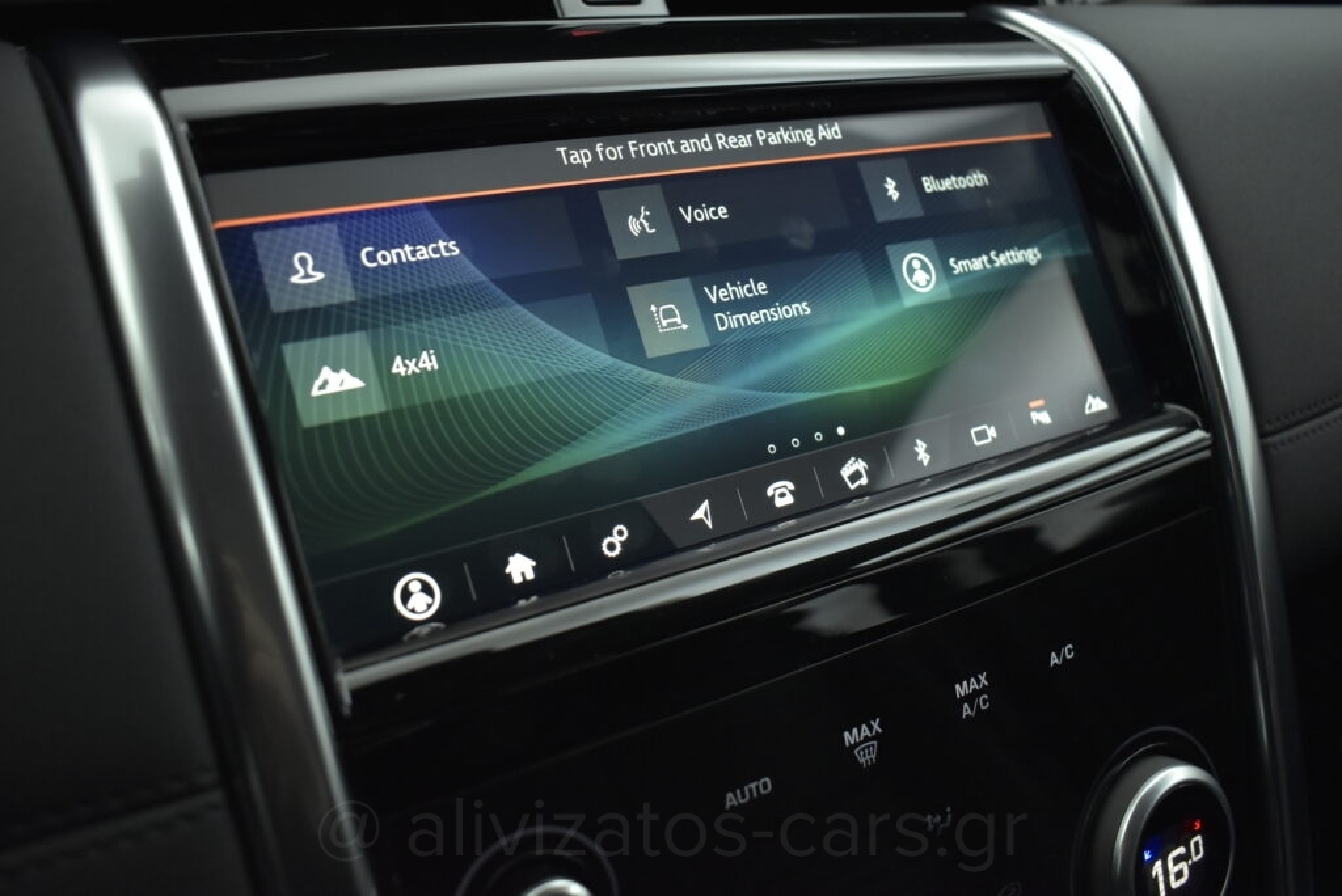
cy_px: 448
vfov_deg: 41.8
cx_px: 671
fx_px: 1175
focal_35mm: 32
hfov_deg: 59.5
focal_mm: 21
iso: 1600
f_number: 3.8
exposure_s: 1/125
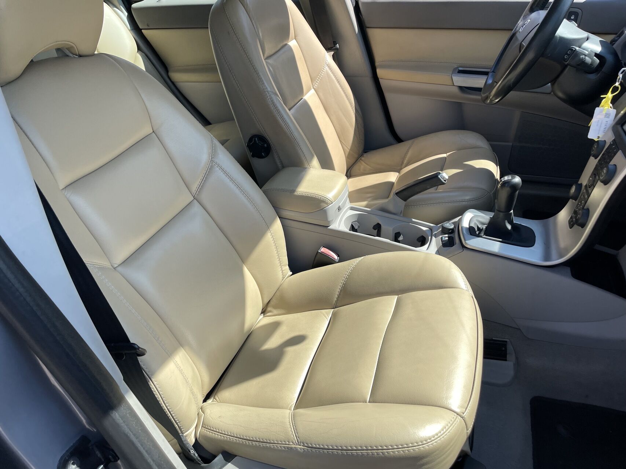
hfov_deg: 67.3
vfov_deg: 53.1
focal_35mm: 26
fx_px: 470
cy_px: 234
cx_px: 313
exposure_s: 1/1473
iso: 32
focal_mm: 4.2
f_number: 1.6
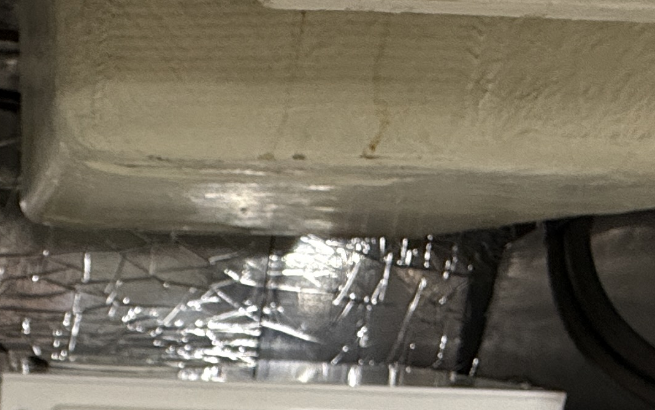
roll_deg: -1.3
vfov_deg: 19.0
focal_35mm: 56
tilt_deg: -21.0
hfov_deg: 33.4
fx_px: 1000
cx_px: 11
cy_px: 689
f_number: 2.2
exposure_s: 1/99
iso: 160
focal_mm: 2.22
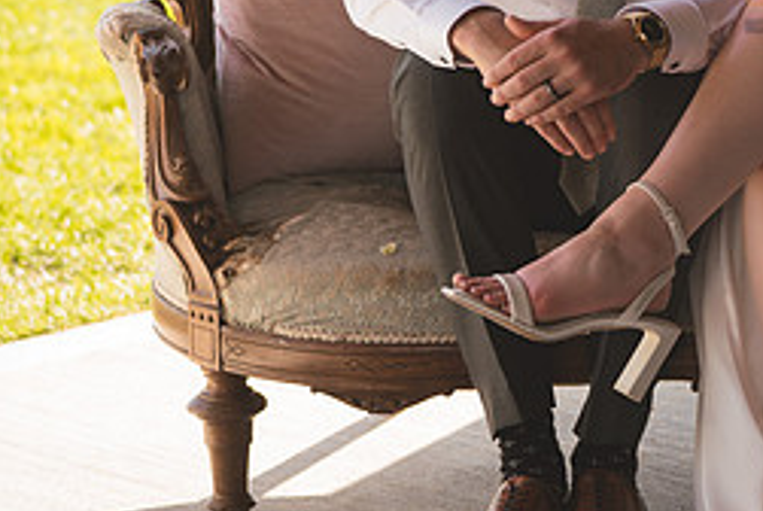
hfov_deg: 11.9
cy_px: 59
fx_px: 3586
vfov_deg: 8.1
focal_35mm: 169
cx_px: 872
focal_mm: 55
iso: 400
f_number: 2.5
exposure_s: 1/1000
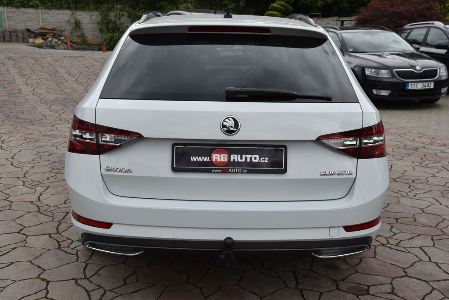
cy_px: 150
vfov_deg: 29.3
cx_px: 224
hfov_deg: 42.7
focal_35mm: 46
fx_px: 574
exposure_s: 1/320
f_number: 9
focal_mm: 46
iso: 500
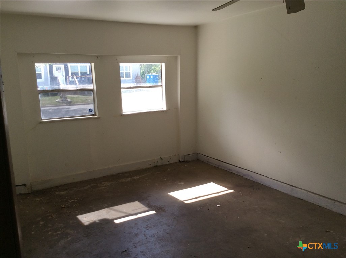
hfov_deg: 56.9
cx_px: 173
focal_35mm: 32
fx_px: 319
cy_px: 129
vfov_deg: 44.0
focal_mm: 3.3
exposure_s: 1/145
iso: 32
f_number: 2.4
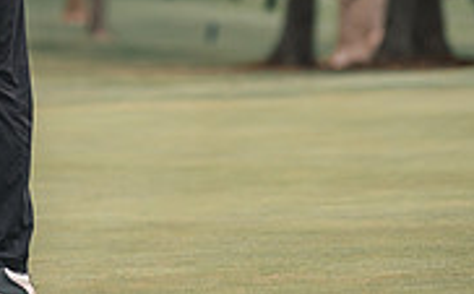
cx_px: 13
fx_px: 5055
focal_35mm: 392
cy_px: -72
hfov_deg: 5.4
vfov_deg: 3.3
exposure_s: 1/3200
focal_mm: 116
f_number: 2.8
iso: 640
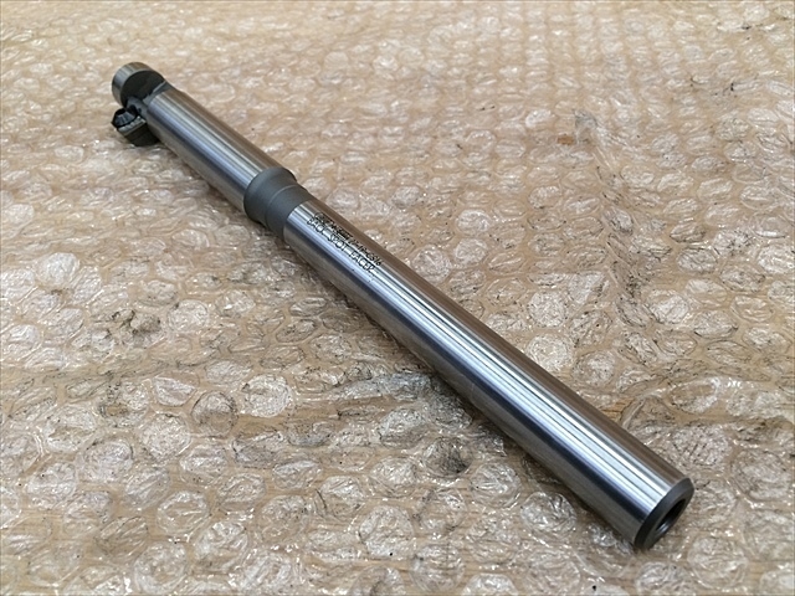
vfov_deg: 48.2
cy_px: 298
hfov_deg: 61.7
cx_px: 398
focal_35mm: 29
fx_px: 666
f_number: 2.2
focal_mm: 4.15
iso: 64
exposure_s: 1/30
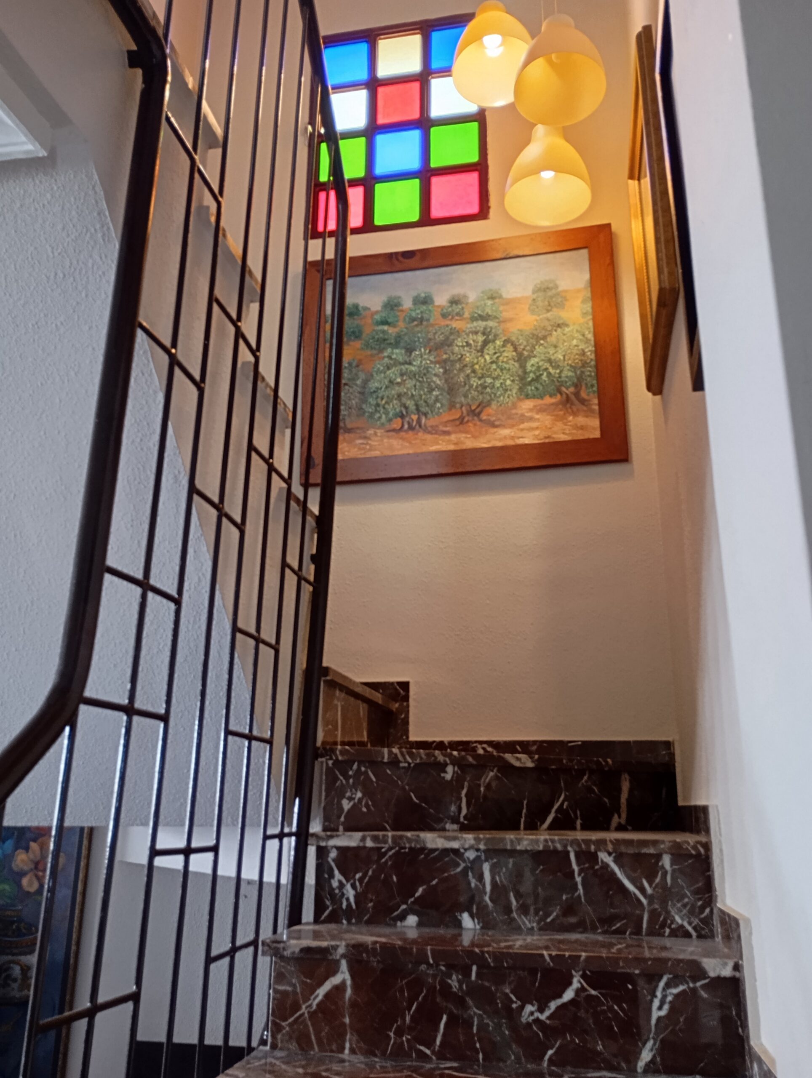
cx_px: 406
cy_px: 539
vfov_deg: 63.4
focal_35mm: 28
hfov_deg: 49.9
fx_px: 873
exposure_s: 1/20
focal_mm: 4.27
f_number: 1.8
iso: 1333
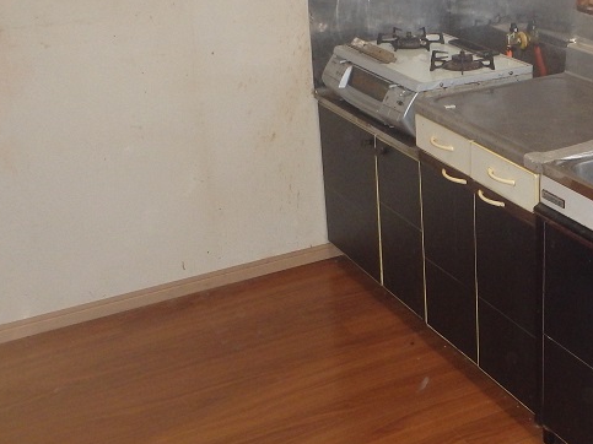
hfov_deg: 31.8
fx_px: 993
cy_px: 210
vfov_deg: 25.2
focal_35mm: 58
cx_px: 527
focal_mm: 5
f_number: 3.9
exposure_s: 1/30
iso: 400
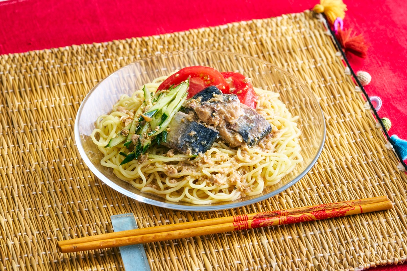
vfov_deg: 9.5
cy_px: 136
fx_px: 1639
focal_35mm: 145
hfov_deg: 14.2
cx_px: 204
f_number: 7.1
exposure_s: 1/200
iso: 100
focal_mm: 97
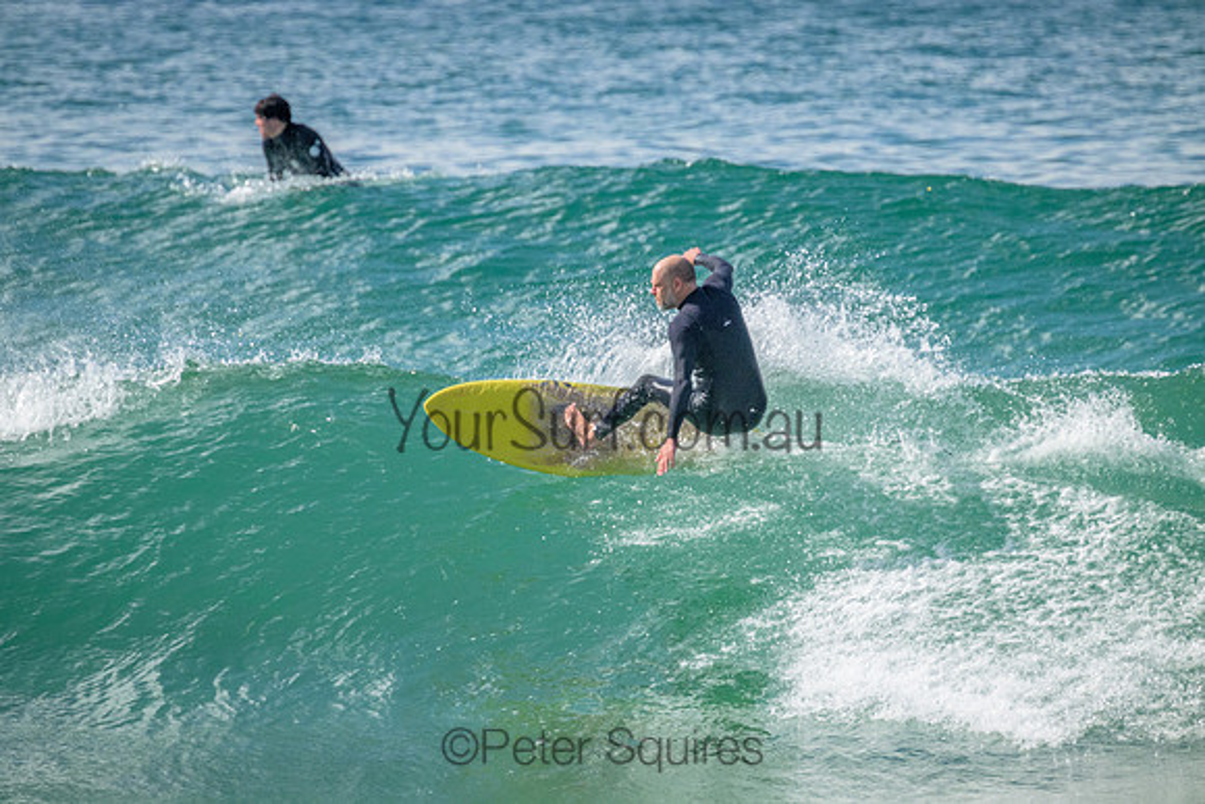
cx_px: 602
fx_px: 26783
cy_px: 402
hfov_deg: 2.6
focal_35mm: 800
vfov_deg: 1.7
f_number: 11
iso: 3200
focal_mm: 800
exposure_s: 1/1250
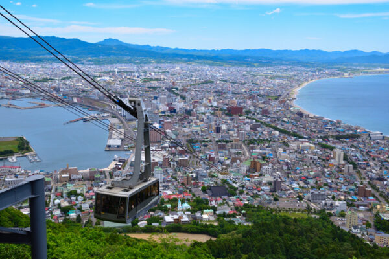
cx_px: 194
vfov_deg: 34.2
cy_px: 130
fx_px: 421
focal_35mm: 39
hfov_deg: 49.6
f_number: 10
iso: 200
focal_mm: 26
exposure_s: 1/400
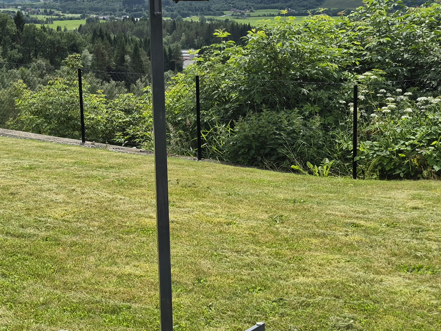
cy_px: 123
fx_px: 688
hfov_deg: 35.3
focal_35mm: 54
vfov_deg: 26.9
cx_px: 159
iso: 80
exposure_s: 1/5312
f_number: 1.8
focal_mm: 5.4
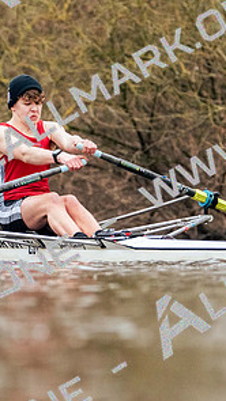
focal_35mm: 833
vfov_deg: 2.6
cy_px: 230
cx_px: 39
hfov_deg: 1.5
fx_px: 8872
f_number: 6.3
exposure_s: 1/1600
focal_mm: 404
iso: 6400
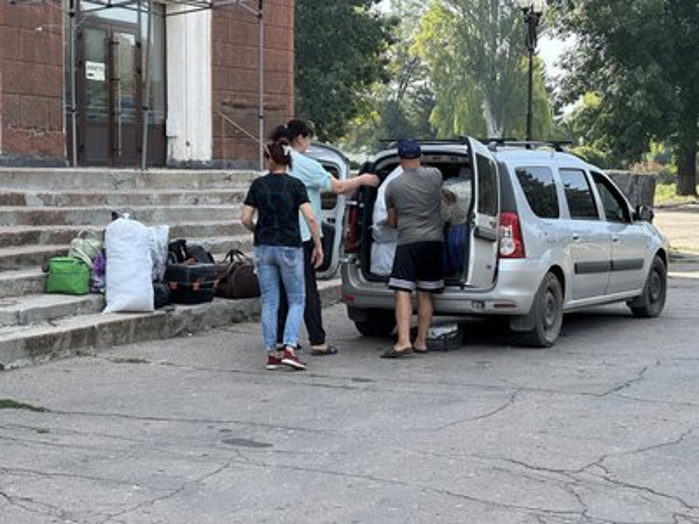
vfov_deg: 19.1
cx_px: 350
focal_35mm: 77
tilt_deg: -3.3
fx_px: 1555
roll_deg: -0.3
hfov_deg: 25.3
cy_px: 262
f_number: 2.8
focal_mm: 9
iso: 32
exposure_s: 1/151
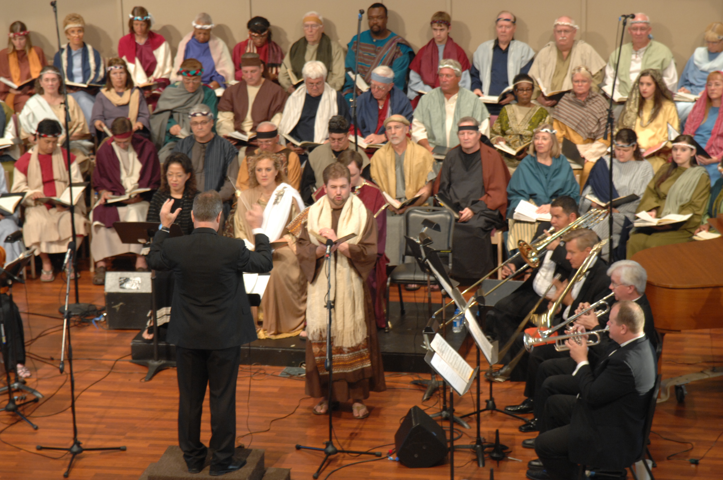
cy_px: 240
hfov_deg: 16.1
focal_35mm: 128
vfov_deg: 10.7
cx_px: 362
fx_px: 2557
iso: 400
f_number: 4
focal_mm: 85
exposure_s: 1/13
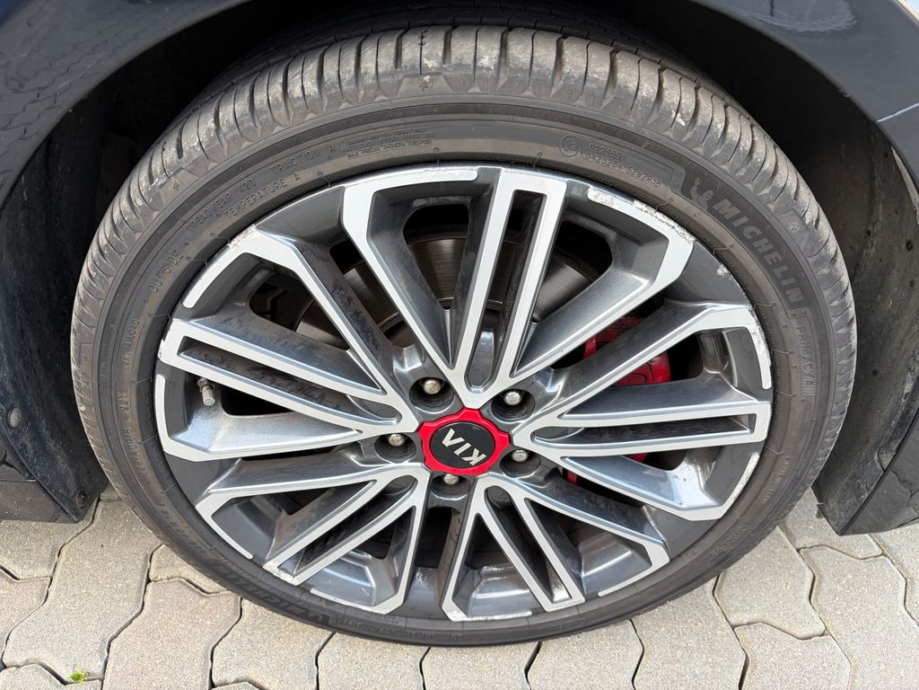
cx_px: 460
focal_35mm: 26
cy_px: 345
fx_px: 690
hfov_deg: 67.3
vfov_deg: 53.1
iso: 64
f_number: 1.6
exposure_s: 1/121
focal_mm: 5.96
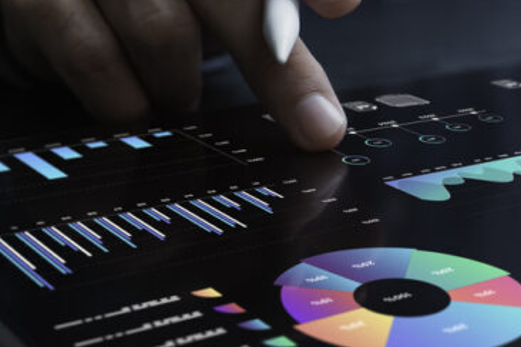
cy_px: 81
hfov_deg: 23.7
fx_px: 1187
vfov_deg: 16.6
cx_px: 518
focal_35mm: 82
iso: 200
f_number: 2.8
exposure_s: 1/160
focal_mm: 30
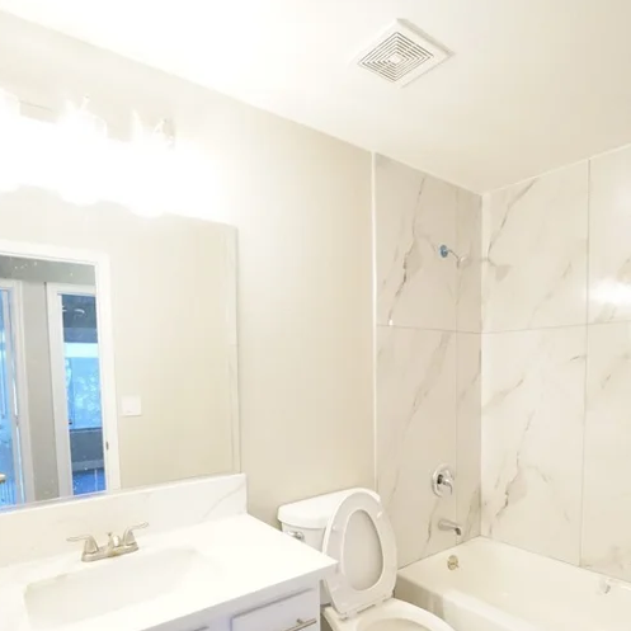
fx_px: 433
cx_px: 347
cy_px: 406
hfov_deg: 72.0
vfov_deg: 70.6
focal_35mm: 21
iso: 16000
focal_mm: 12
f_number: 8
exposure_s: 1/125
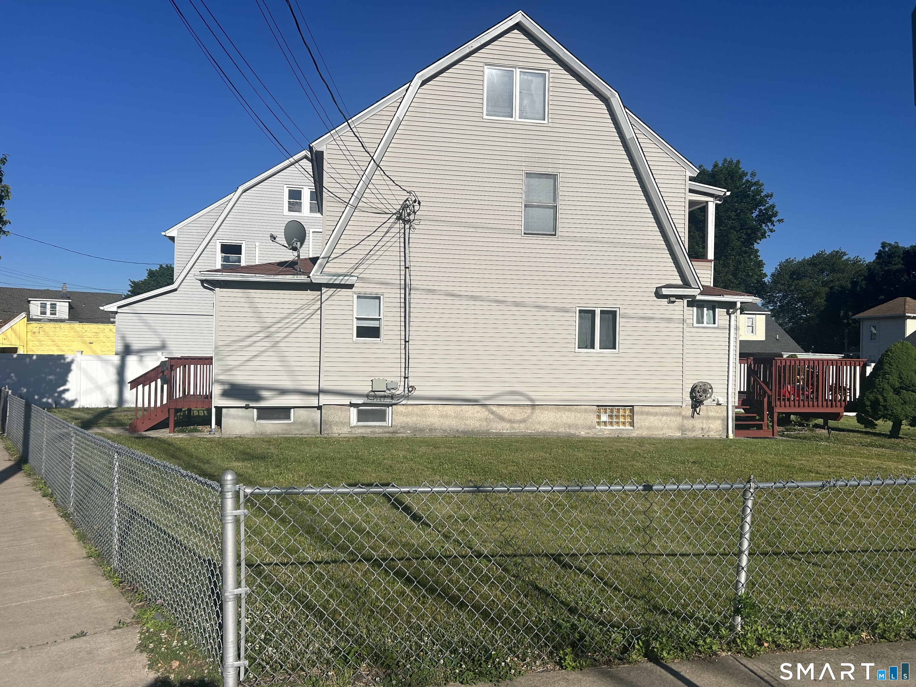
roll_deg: +0.3
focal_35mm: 26
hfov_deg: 67.3
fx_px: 688
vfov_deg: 53.1
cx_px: 458
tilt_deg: +0.0
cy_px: 344
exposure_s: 1/10309
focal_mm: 5.7
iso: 50
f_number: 1.5
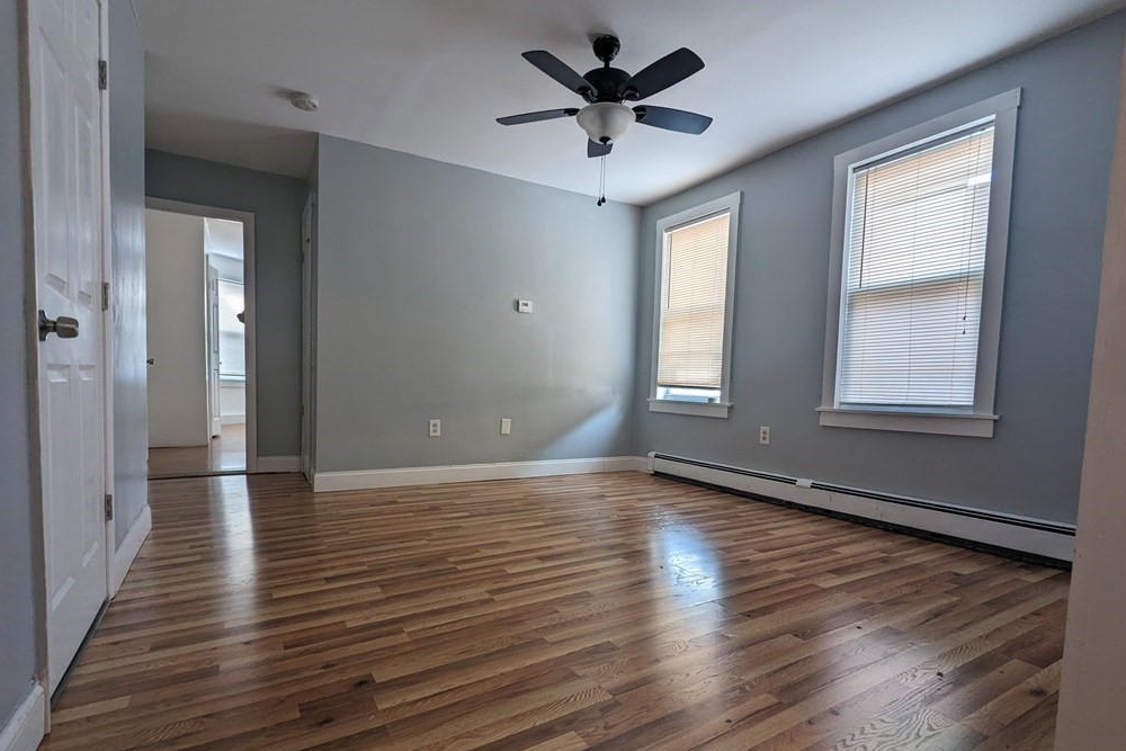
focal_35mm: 17
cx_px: 563
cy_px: 413
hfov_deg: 93.3
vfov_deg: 70.3
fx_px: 532
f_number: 2.2
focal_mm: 2.35
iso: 56
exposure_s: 1/60
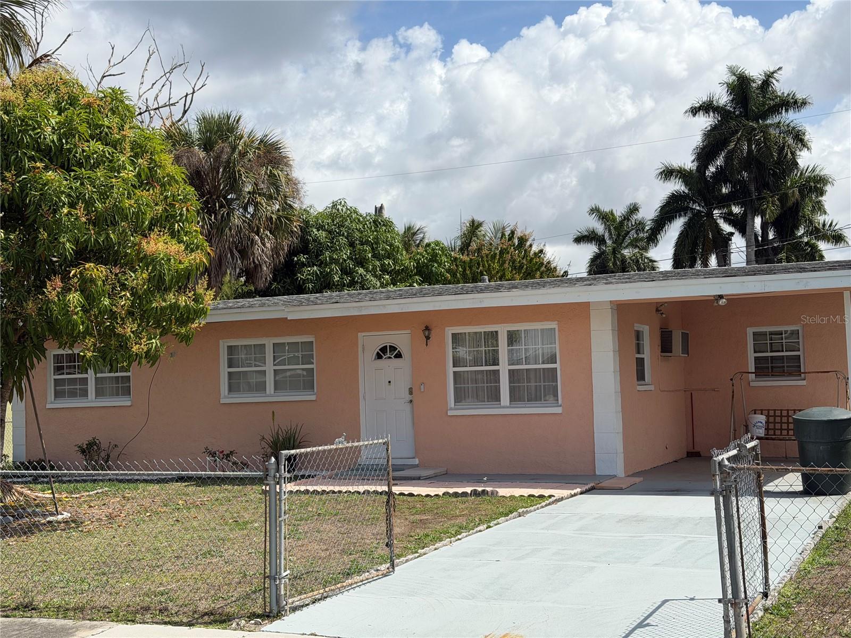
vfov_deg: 30.3
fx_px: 1180
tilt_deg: +2.8
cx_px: 426
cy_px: 319
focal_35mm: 48
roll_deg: +1.4
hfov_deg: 39.7
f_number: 1.78
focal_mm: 6.76
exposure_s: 1/6536
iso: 64
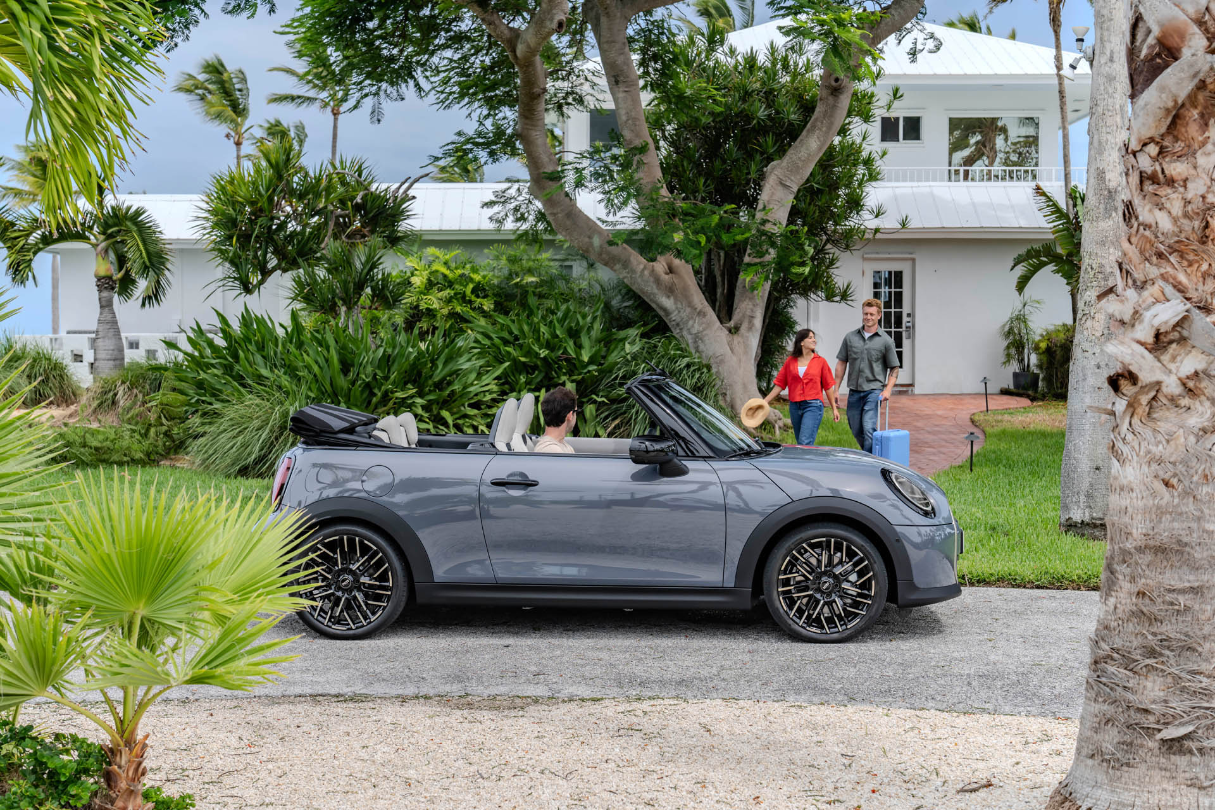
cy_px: 405
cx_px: 608
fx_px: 1822
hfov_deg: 36.9
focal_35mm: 54
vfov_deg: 25.1
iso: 160
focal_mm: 54
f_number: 5
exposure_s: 1/160
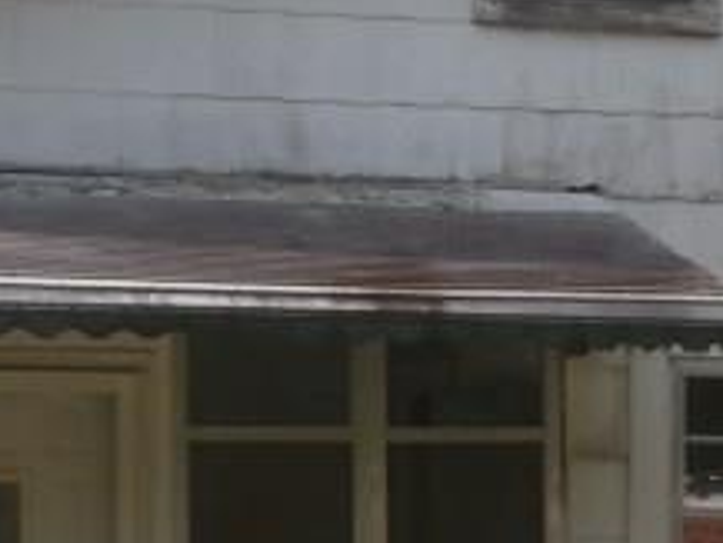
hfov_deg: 11.0
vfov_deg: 8.3
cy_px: 200
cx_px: 390
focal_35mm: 179
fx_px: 3741
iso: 100
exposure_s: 1/400
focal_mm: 6.67
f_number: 3.9
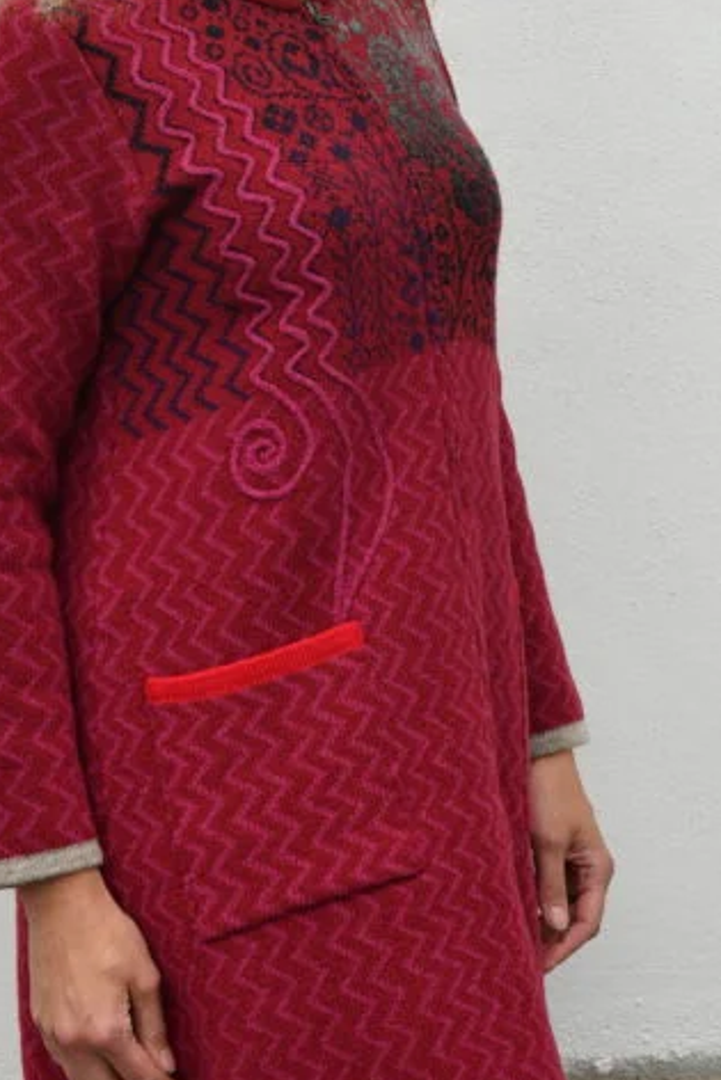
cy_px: 300
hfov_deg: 9.0
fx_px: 4563
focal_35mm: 152
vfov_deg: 13.5
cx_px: 274
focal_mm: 70
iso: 1600
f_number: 11
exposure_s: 1/500
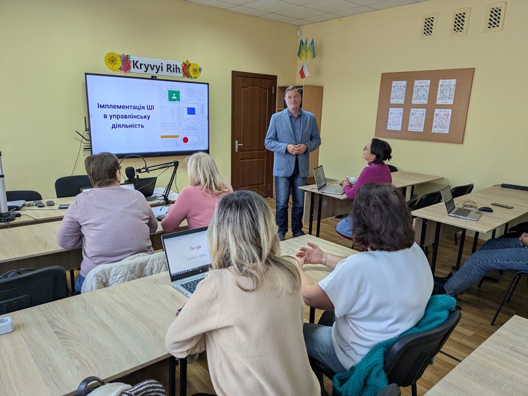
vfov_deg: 54.9
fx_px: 381
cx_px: 264
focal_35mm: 25
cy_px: 198
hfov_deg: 69.4
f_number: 1.89
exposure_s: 1/50
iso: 36
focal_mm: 5.43
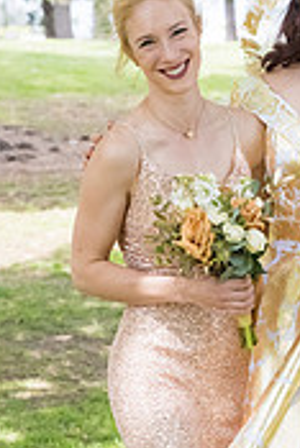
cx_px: 287
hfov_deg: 7.6
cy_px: 307
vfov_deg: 11.4
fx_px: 2245
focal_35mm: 180
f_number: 5.6
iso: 1250
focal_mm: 70
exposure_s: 1/2000
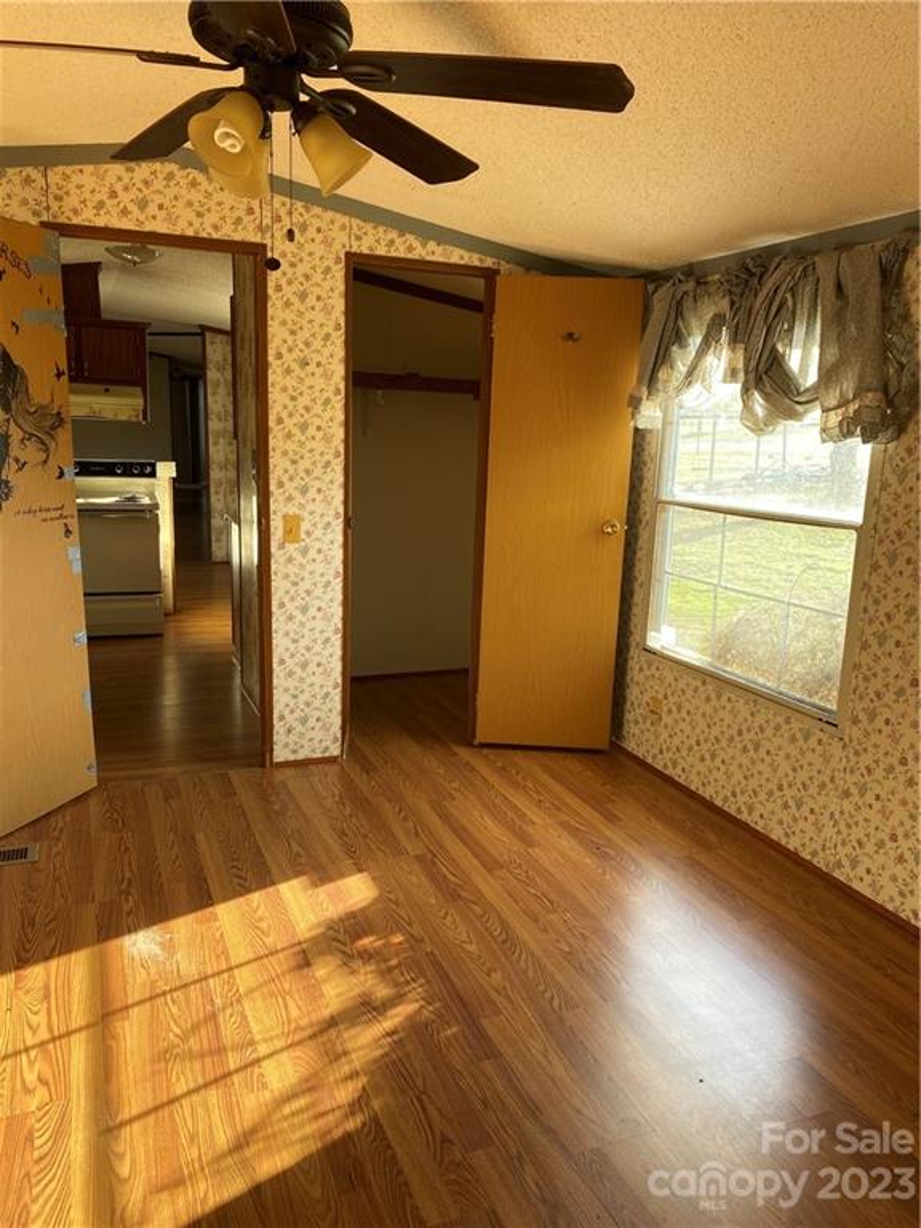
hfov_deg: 53.1
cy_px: 614
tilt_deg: -12.5
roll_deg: -2.3
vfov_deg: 67.3
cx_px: 460
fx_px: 922
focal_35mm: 26
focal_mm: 4.25
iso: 50
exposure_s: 1/121
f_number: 1.8
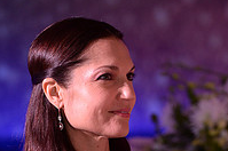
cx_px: 117
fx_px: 3686
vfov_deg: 2.3
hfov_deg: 3.5
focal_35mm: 583
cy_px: 244
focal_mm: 200
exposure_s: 1/250
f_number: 3.5
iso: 1600
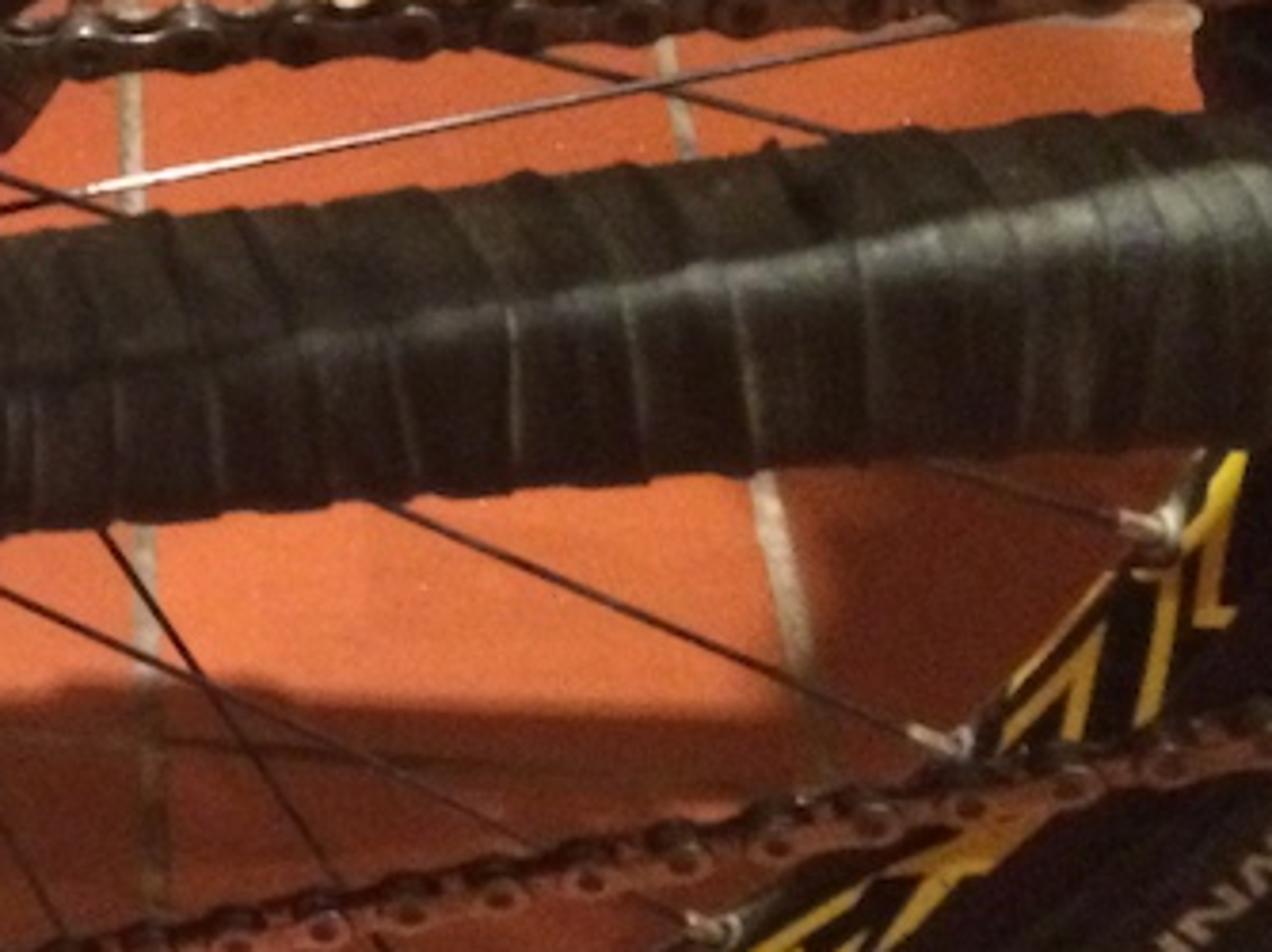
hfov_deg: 19.6
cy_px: 80
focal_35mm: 89
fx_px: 3268
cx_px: -560
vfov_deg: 16.3
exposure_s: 1/15
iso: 500
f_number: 2.2
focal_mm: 4.15
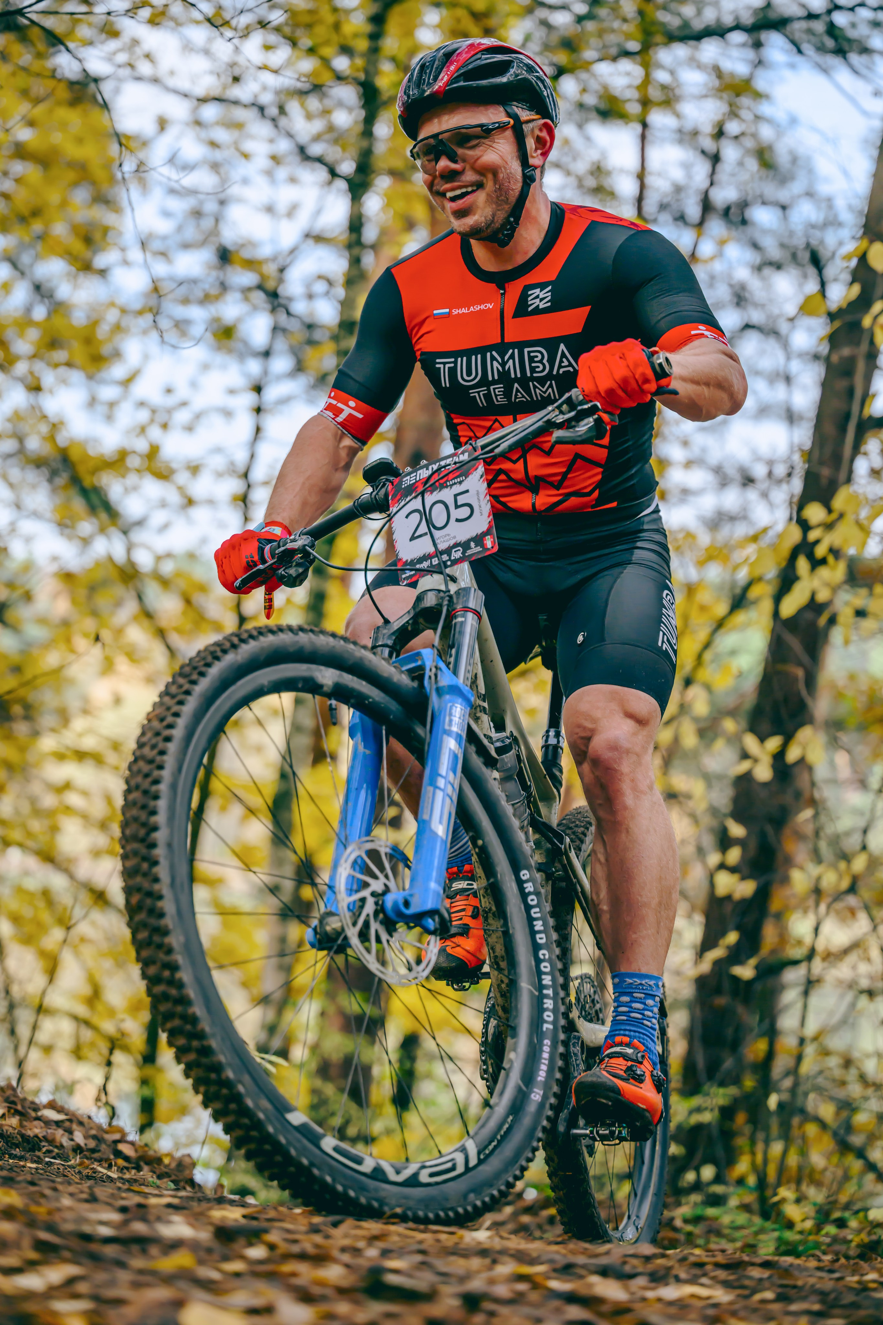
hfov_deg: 19.5
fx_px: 2575
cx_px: 442
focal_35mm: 70
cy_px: 662
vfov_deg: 28.8
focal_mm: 70
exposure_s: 1/1000
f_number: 2.8
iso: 500
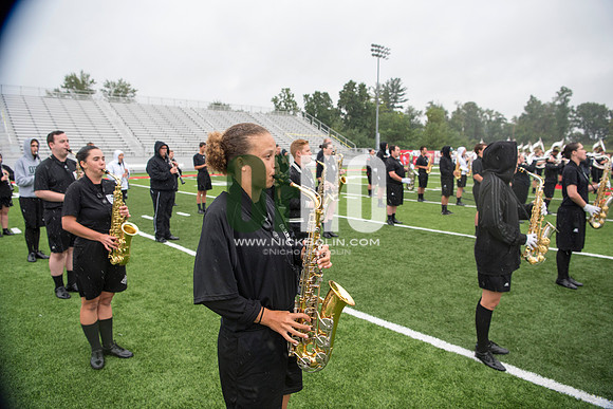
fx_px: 409
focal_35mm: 24
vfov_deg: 53.2
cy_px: 204
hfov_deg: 73.7
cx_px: 306
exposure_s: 1/800
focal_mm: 24
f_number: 4
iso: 400
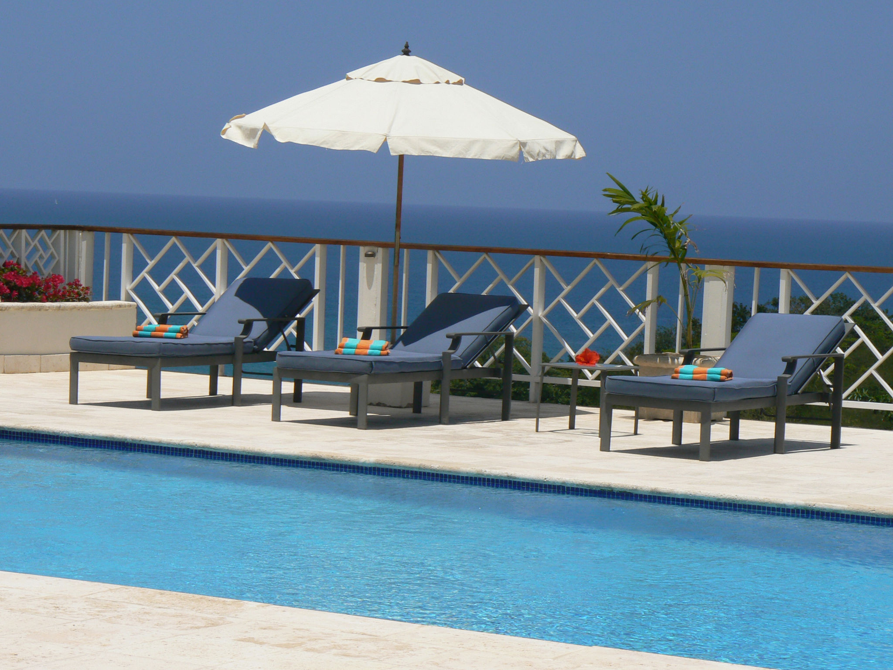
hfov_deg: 17.3
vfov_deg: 13.0
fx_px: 2941
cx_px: 446
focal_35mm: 114
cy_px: 335
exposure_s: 1/400
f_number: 8
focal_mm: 19
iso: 80
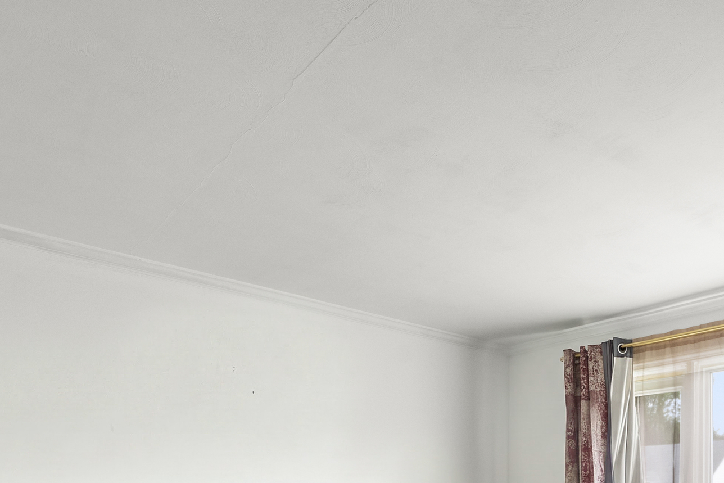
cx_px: 499
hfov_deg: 58.5
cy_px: 494
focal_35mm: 31
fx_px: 623
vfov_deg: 37.4
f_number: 8
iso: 320
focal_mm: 13
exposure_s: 1/8
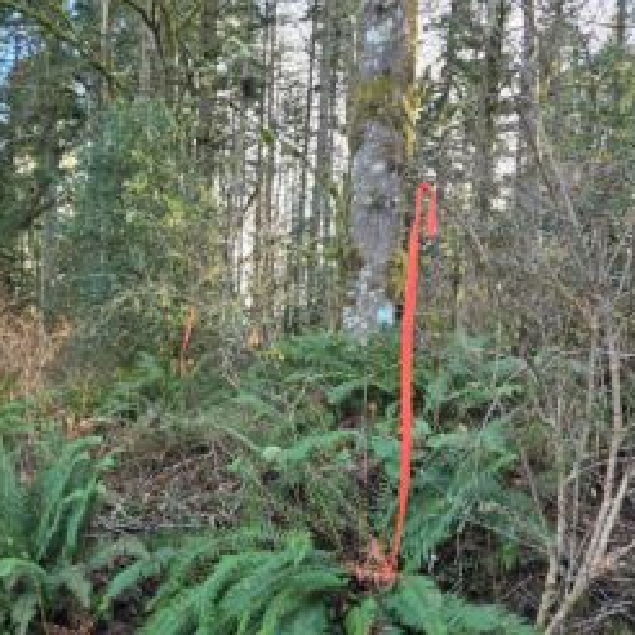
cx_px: 178
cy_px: 364
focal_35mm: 33
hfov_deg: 48.3
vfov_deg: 49.6
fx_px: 685
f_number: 1.8
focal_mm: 5.4
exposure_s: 1/180
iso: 64
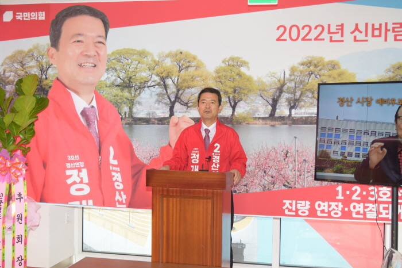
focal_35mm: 45
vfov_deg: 29.8
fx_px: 502
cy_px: 134
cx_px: 201
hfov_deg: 43.6
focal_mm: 30
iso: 640
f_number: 5.6
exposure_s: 1/125
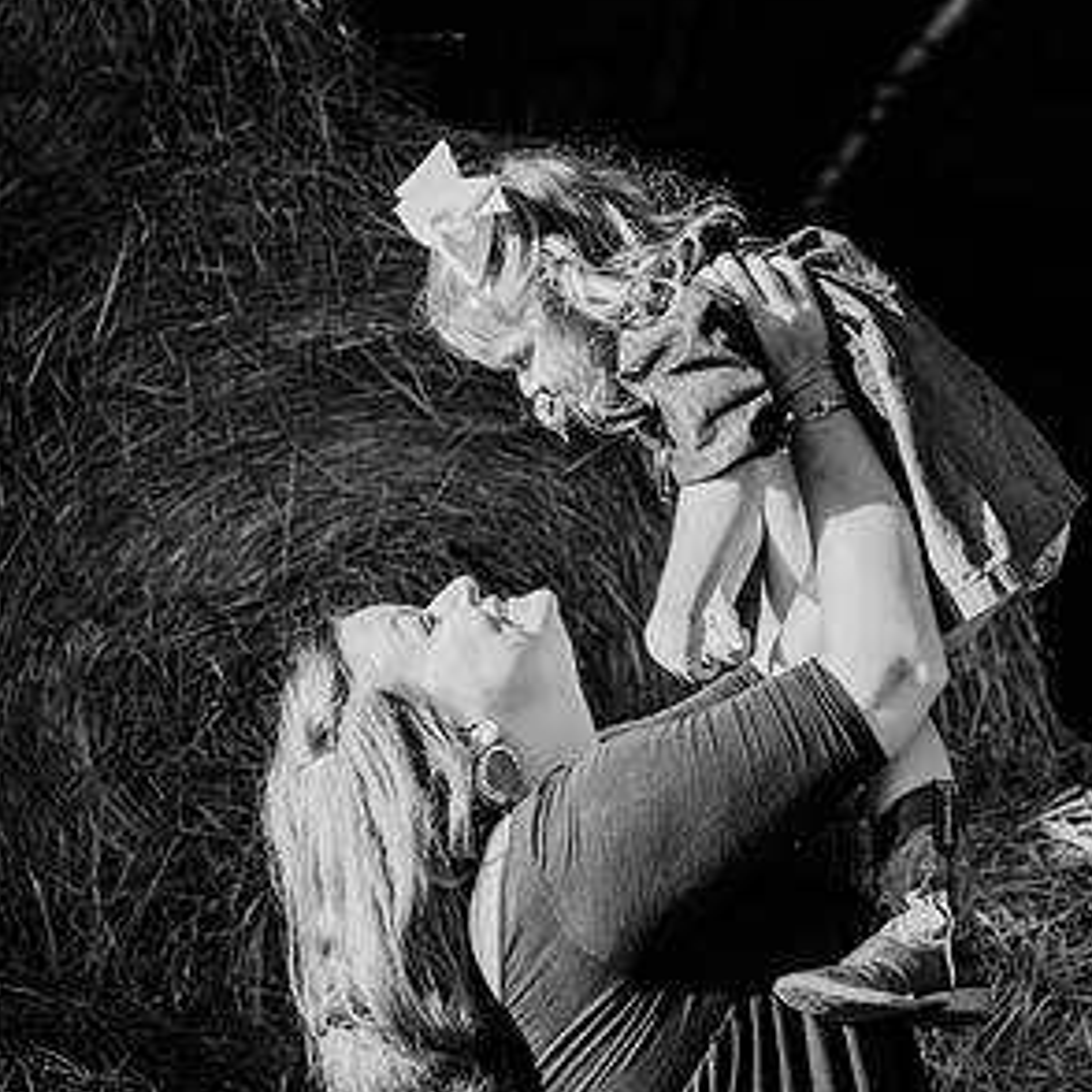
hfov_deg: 26.5
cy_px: 390
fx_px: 2320
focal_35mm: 65
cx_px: 550
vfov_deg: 26.4
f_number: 2.8
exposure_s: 1/800
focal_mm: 50
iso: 200
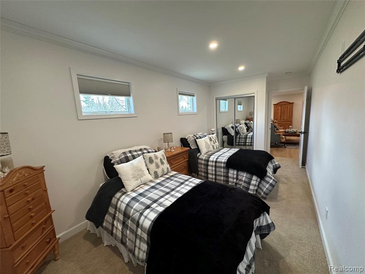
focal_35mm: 14
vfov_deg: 85.7
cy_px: 137
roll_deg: +2.9
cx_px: 182
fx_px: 148
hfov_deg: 102.1
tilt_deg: -8.2
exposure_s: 1/120
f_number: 2.2
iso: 320
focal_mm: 2.22
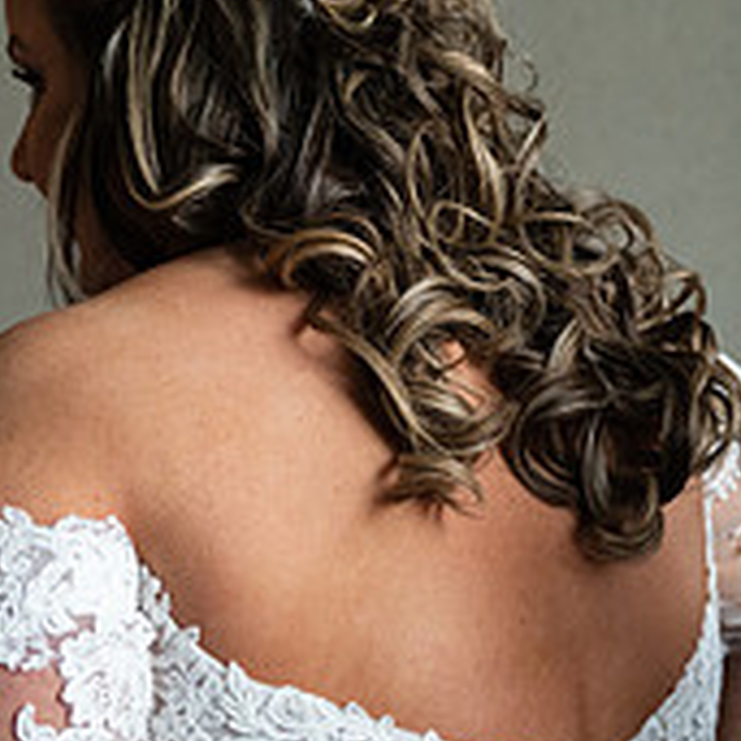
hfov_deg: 14.4
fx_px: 2930
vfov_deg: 14.2
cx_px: 546
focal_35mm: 121
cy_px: 734
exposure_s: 1/1000
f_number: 2.8
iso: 2000
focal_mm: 42
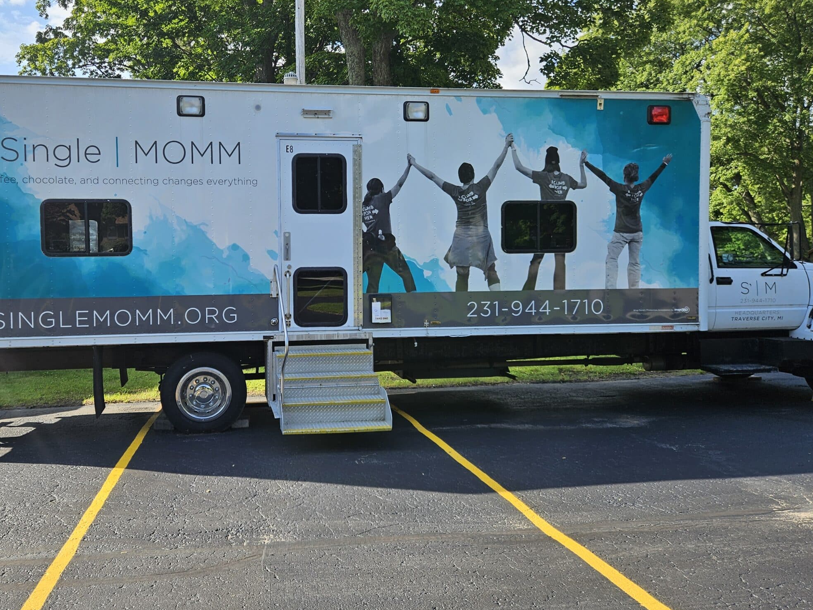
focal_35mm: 30
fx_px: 705
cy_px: 283
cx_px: 338
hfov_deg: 59.6
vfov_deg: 46.8
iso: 25
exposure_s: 1/754
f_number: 1.8
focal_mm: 5.4
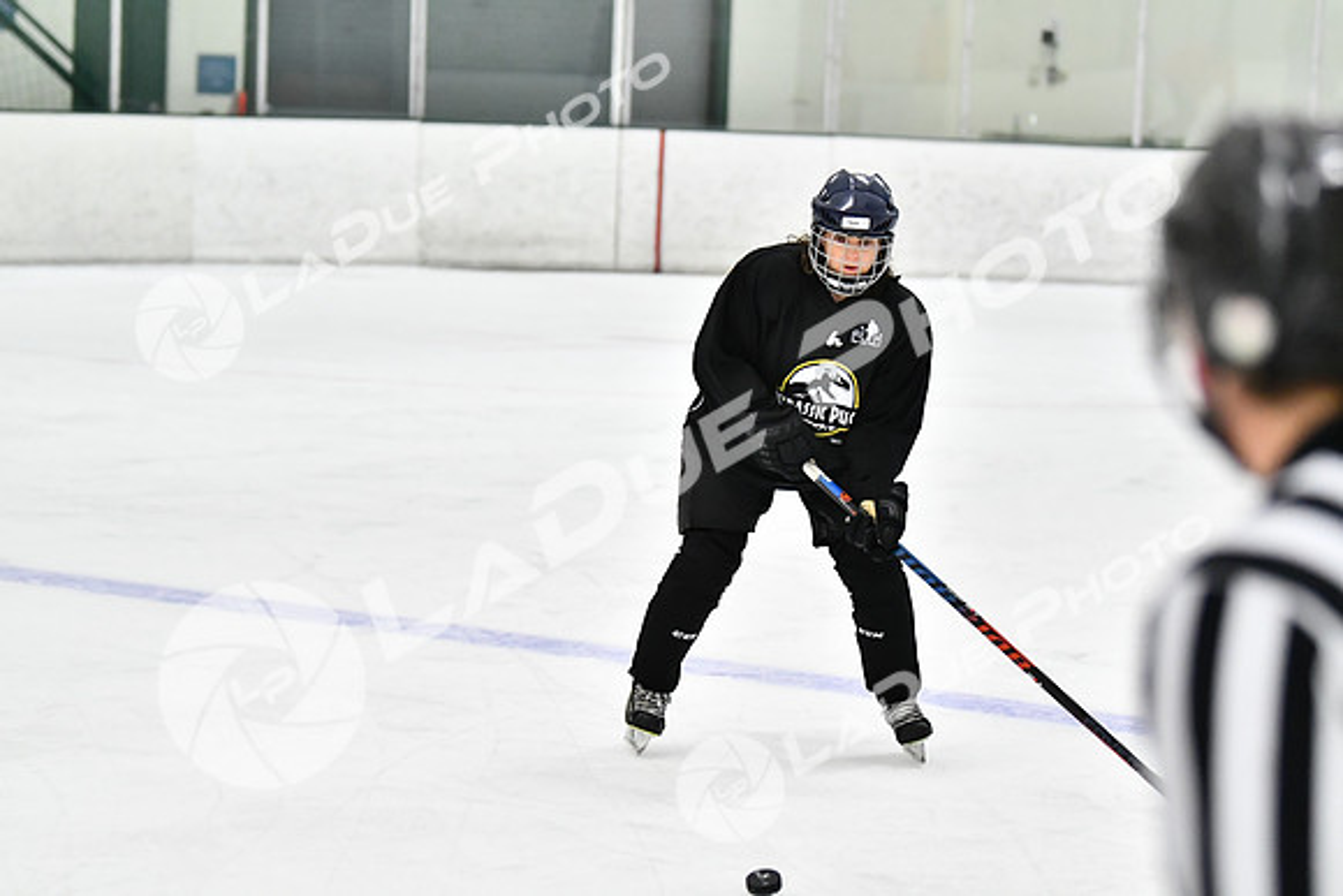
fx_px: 5597
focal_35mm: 150
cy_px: 448
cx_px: 672
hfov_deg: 13.7
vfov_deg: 9.2
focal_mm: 100
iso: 5000
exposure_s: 1/1250
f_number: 2.8
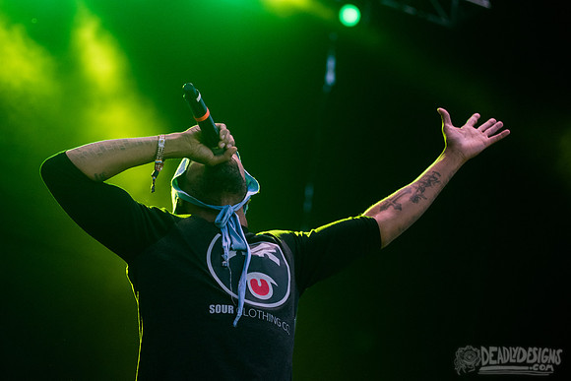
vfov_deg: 13.7
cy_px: 182
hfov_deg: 20.4
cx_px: 249
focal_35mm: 100
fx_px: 1584
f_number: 4
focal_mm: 86
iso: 1600
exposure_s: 1/320
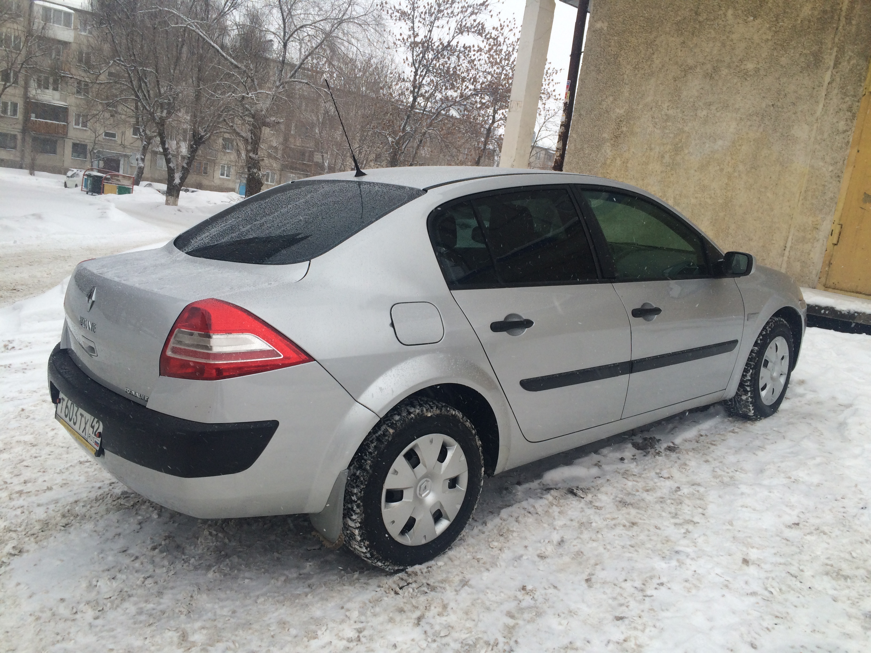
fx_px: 730
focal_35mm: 29
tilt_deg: -11.1
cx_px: 436
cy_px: 326
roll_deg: -7.8
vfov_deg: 48.2
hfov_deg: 61.7
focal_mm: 4.15
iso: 32
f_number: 2.2
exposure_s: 1/213
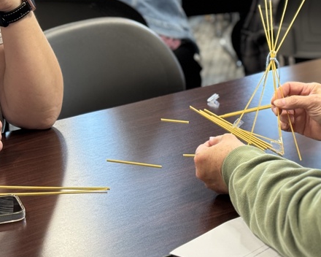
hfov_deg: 17.6
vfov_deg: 14.0
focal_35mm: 109
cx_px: 193
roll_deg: +1.7
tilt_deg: -12.1
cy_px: 27
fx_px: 1036
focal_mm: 6.76
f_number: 1.78
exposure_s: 1/60
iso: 200
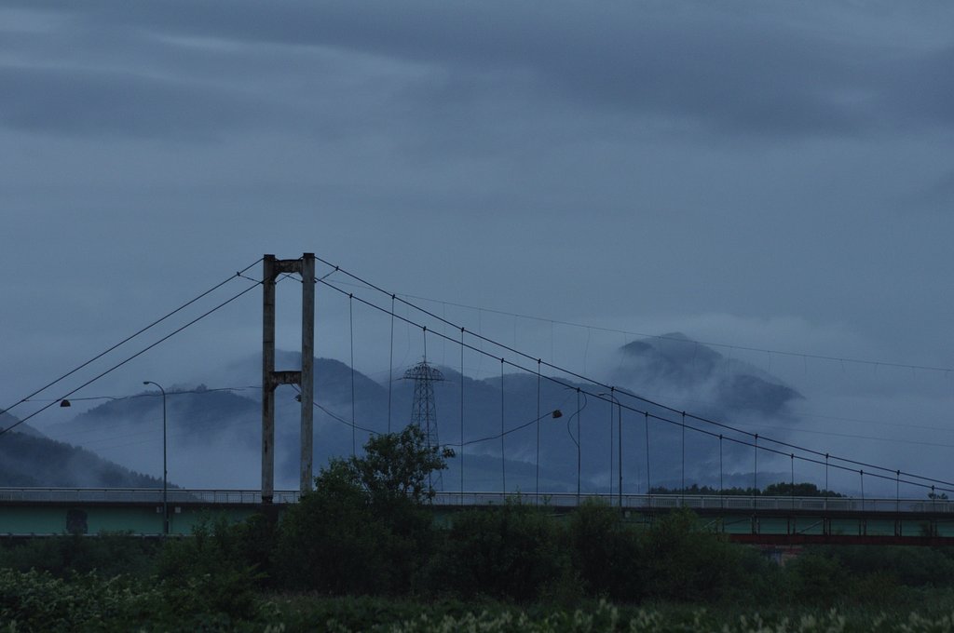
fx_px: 8337
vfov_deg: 4.4
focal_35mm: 315
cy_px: 316
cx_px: 477
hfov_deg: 6.5
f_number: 6.3
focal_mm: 210
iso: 400
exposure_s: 1/100
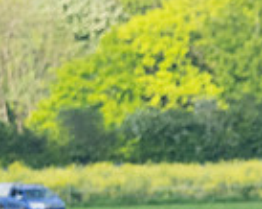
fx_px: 14454
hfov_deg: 1.0
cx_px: 374
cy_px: 465
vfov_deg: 0.8
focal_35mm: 1868
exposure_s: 1/1600
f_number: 5
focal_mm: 200
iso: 400
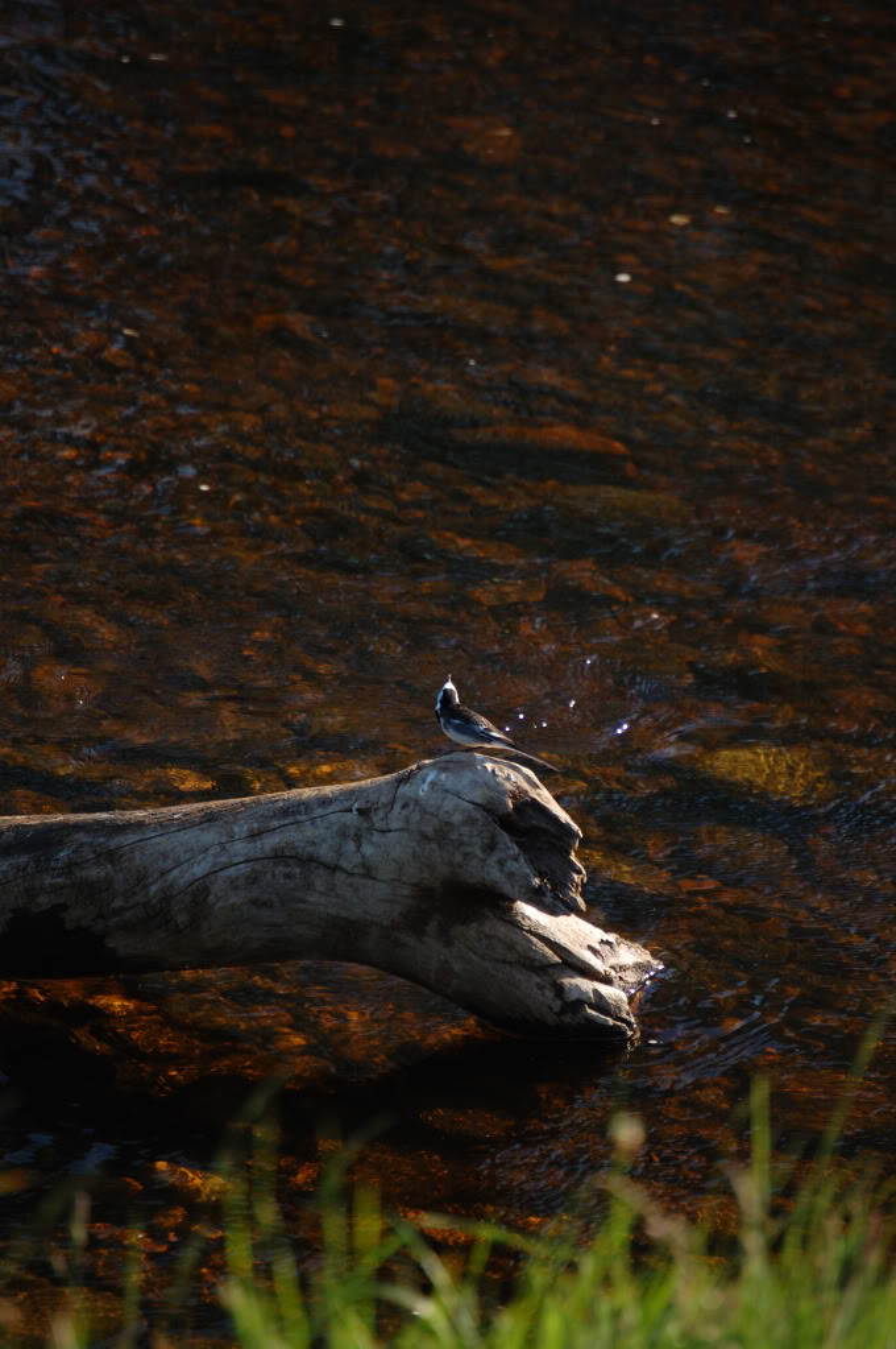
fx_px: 11222
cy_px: 674
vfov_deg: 6.9
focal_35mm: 300
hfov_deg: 4.6
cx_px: 448
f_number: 5.6
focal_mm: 200
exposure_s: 1/100
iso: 200
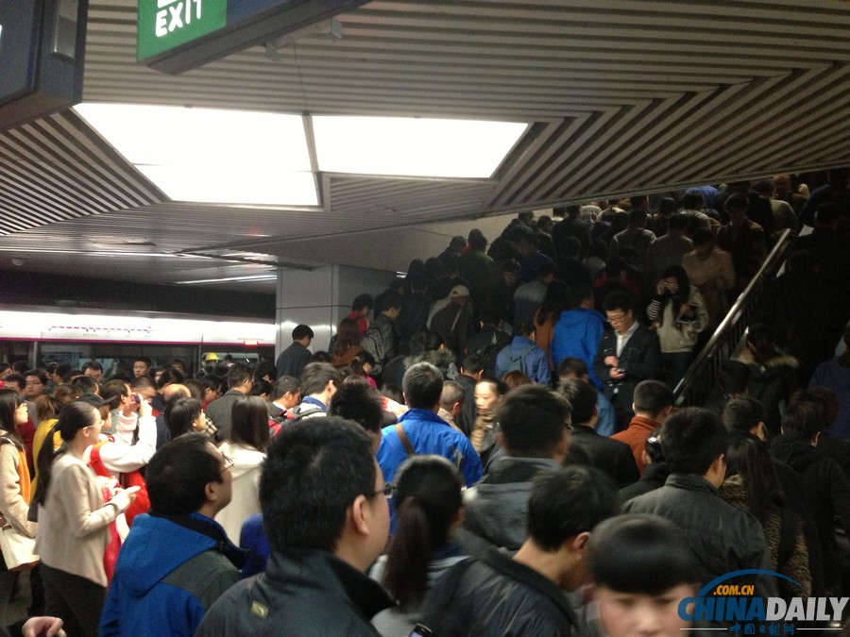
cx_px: 425
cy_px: 318
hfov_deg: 55.4
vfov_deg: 42.9
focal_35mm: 33
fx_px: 810
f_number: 2.4
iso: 400
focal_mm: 4.13
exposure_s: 1/20
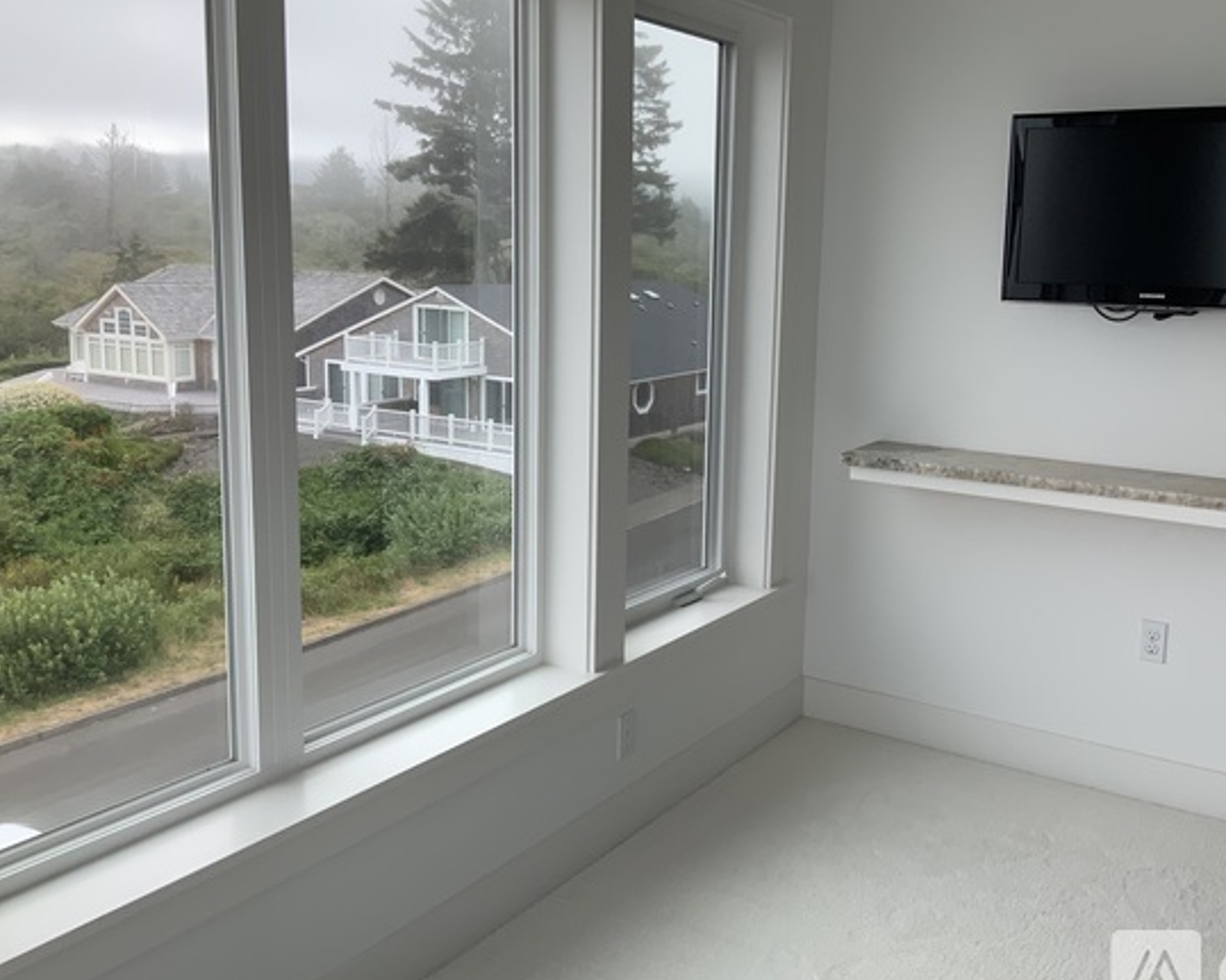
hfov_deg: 51.3
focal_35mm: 35
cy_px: 452
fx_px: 1270
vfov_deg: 42.2
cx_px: 720
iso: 16
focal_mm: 3
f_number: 1.8
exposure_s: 1/284
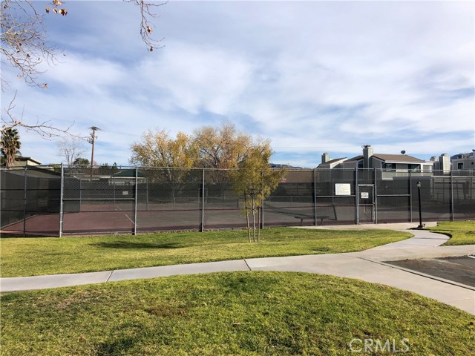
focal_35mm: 28
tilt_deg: +3.5
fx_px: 384
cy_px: 178
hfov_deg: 63.4
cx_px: 238
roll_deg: +0.7
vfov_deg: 49.7
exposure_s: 1/3003
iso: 25
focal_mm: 3.99
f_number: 1.8
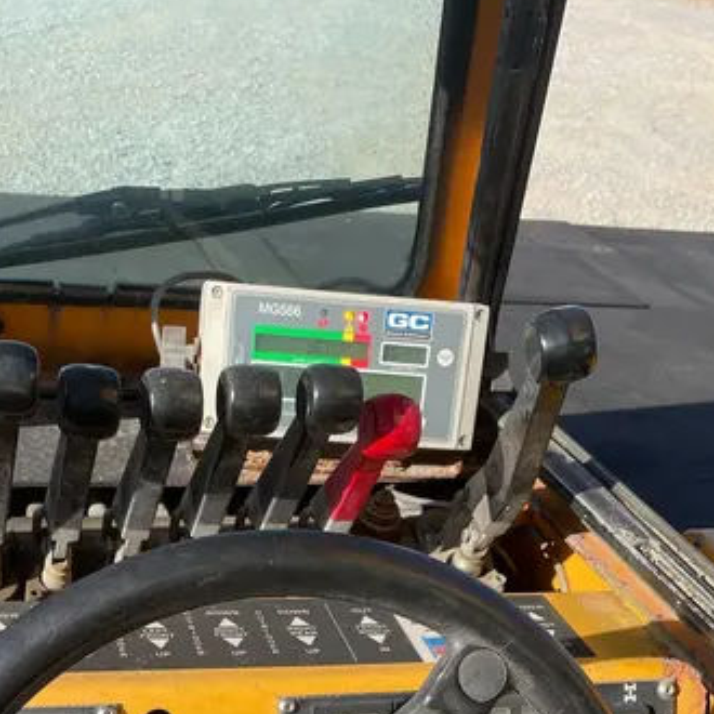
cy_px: 741
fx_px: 1190
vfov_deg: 30.6
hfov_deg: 33.1
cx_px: 244
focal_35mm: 51
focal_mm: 4.2
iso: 32
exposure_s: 1/1715
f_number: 1.6
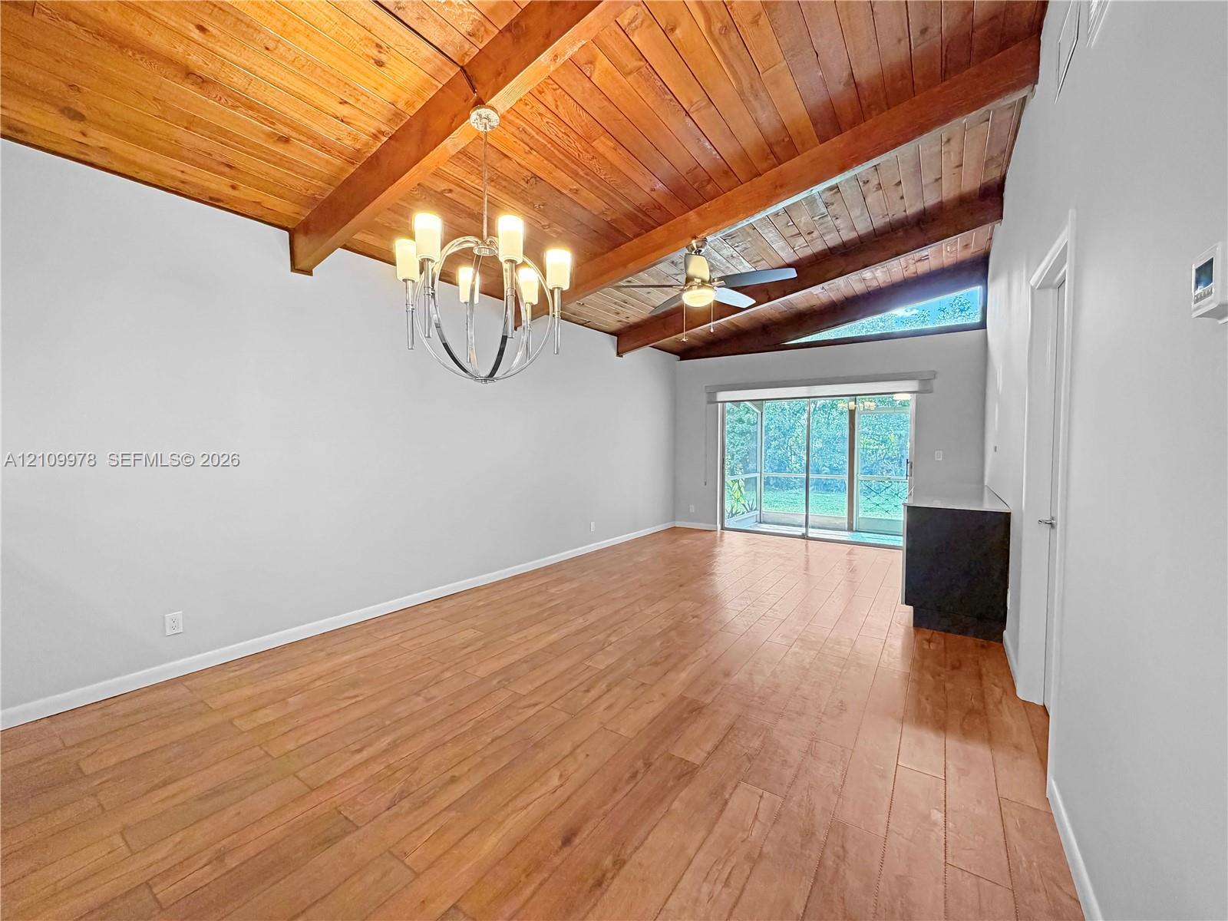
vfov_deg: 85.7
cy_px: 460
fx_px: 497
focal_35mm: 14
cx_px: 614
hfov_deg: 102.1
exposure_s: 1/60
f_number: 2.2
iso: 200
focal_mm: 2.22
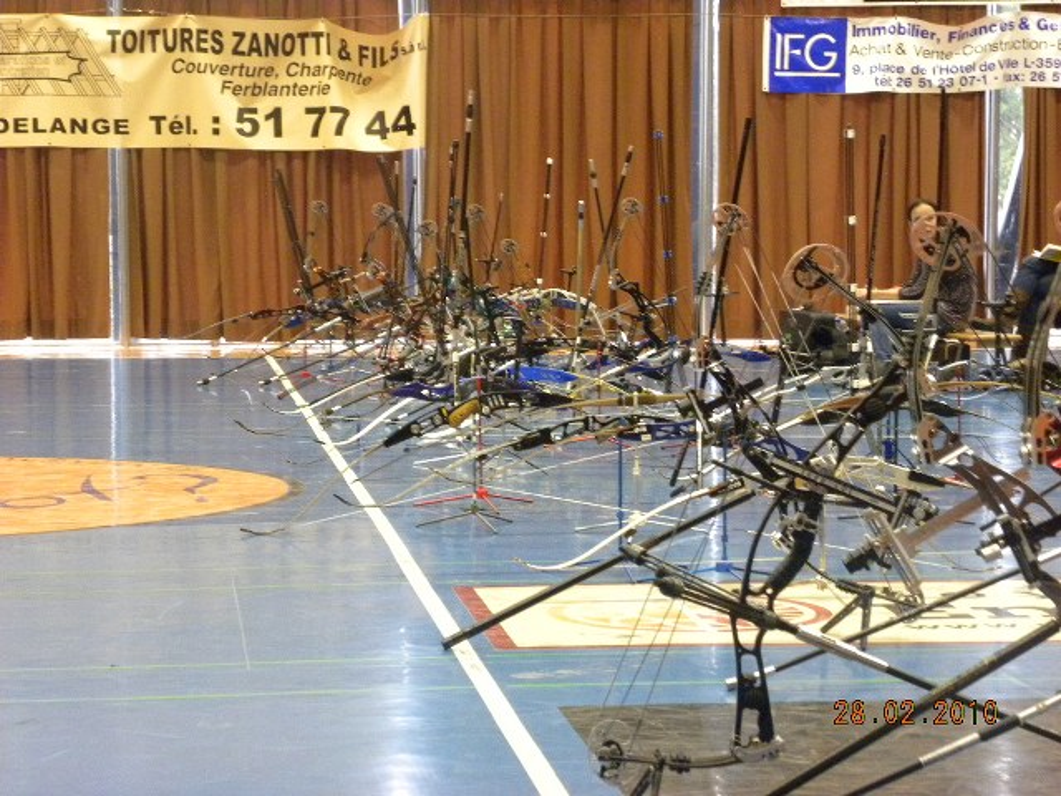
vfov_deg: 14.1
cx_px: 530
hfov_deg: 18.7
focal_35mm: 105
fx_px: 3218
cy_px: 398
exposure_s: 1/15.8
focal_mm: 18.8
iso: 400
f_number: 4
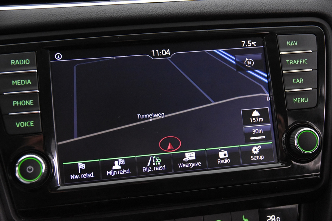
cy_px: 110
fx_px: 553
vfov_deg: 22.6
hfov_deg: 33.4
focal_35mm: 60
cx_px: 166
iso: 7200
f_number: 3.5
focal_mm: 40
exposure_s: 1/60
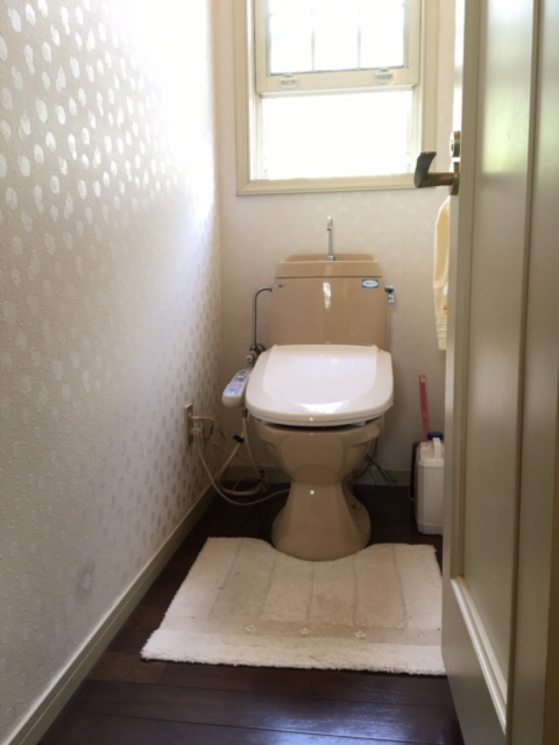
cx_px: 280
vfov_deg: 61.7
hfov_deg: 48.2
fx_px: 624
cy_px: 372
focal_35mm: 29
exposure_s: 1/15
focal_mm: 4.15
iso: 32
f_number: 2.2
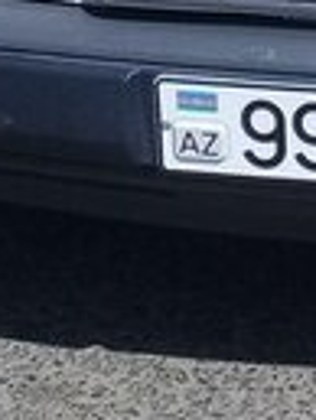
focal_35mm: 158
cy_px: -217
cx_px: 511
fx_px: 1920
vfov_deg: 11.9
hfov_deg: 9.1
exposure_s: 1/1391
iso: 50
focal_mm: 3.3
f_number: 2.2
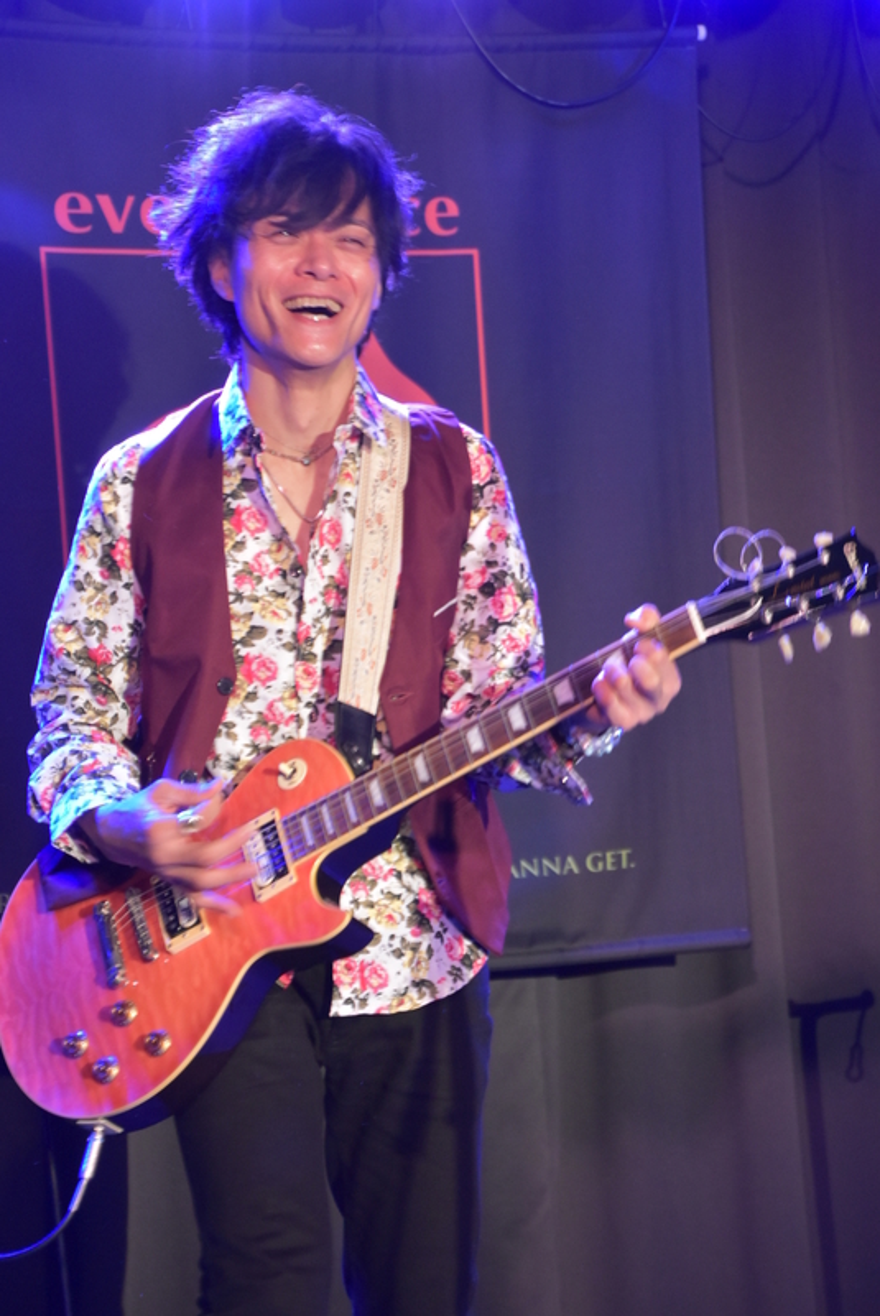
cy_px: 658
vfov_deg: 19.4
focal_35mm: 105
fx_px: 3841
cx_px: 440
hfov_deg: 13.1
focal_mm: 70
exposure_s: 1/60
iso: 2200
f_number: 5.3
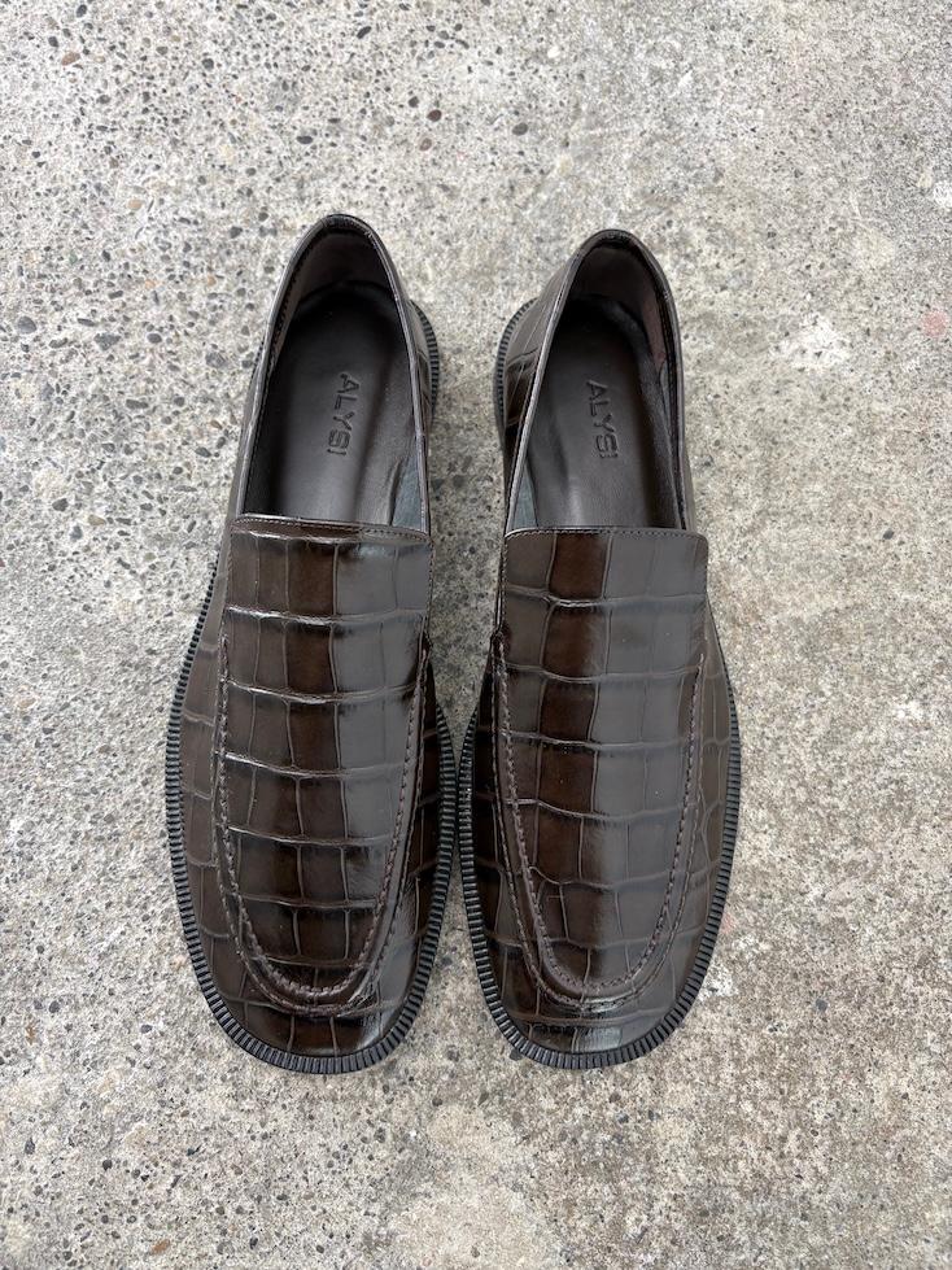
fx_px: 954
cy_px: 635
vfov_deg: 67.3
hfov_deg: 53.1
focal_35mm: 26
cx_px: 476
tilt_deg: -74.5
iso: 64
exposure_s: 1/50
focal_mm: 5.96
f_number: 1.6
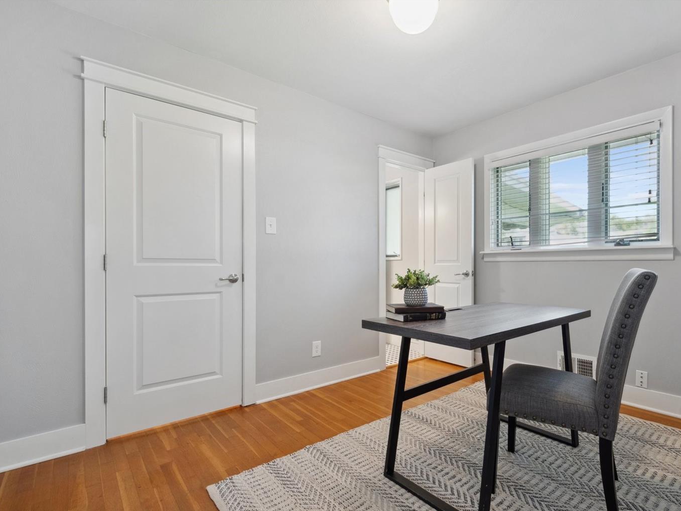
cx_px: 397
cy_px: 266
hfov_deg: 90.2
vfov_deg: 74.7
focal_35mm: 17
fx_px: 334
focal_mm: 10
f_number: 8
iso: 400
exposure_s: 1/10
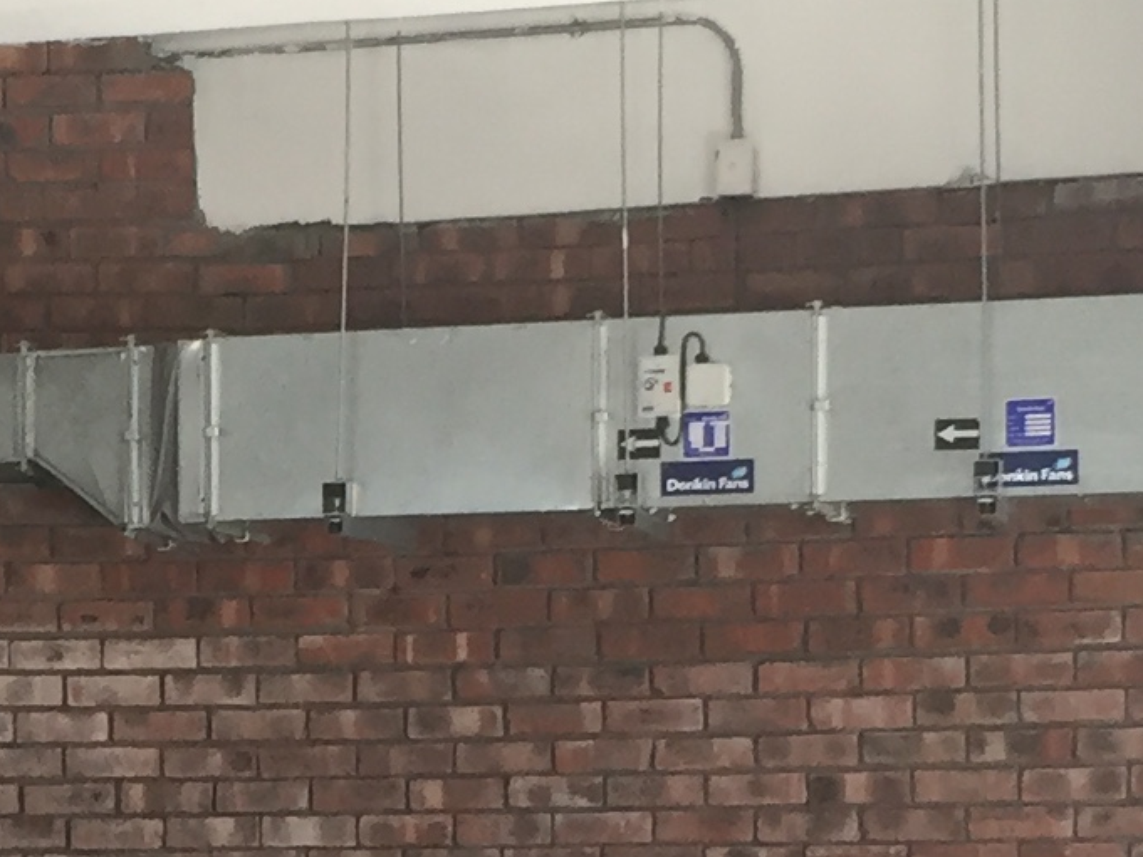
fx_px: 4591
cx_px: -394
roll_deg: +1.1
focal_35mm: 139
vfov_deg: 10.6
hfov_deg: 13.6
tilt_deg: -0.5
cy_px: 914
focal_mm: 4.15
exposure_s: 1/33
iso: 32
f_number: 2.2
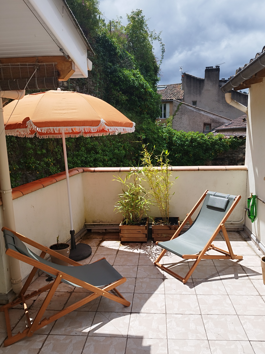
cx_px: 141
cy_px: 186
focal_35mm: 26
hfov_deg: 53.0
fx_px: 265
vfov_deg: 67.3
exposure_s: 1/926
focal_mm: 5.89
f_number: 1.89
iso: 50
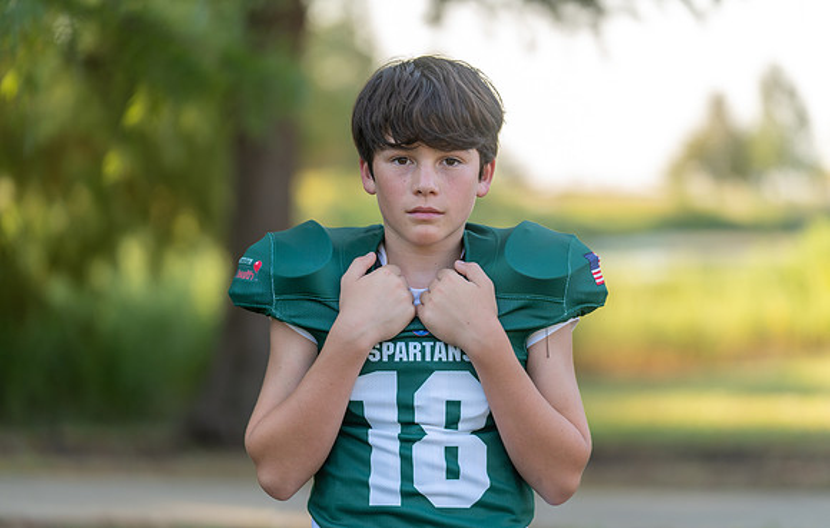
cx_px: 415
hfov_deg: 15.2
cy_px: 276
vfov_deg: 9.7
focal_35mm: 137
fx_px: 3111
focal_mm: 135
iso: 125
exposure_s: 1/320
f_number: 2.8
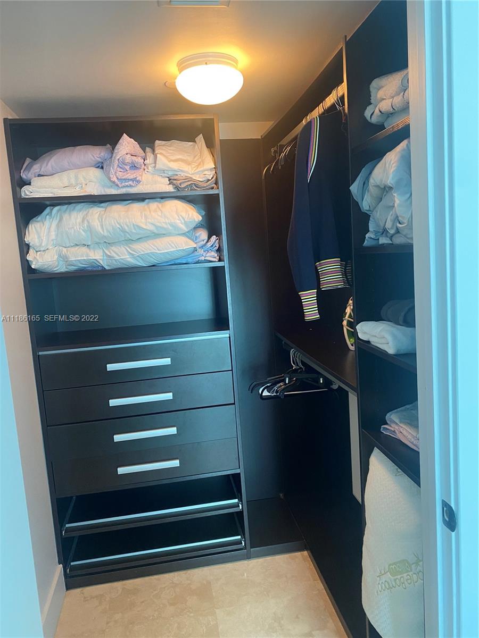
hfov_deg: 53.1
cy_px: 319
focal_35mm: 26
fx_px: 480
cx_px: 240
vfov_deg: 67.3
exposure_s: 1/60
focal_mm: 4.25
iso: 200
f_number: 1.8
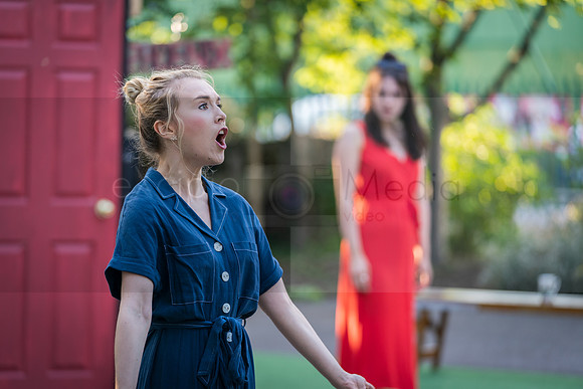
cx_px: 271
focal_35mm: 157
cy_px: 218
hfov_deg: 13.1
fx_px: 2537
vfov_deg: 8.8
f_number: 2.8
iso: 250
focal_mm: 136
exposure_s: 1/160
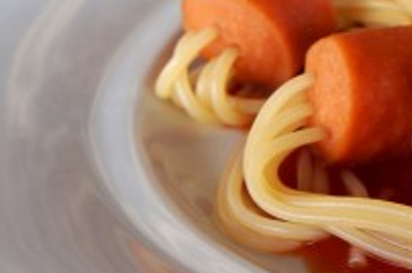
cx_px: 609
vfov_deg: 11.3
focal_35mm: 120
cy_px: 92
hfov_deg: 15.7
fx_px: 1377
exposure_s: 1/100
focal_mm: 27
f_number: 7.1
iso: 100
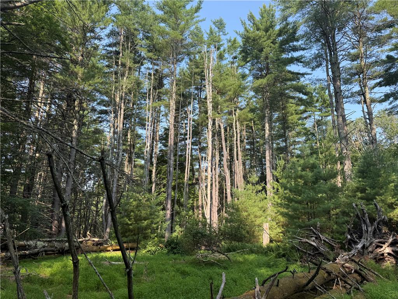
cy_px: 150
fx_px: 276
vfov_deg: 56.8
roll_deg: -0.5
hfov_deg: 71.6
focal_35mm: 24
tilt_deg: +16.2
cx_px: 199
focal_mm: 6.76
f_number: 1.78
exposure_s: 1/909
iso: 80
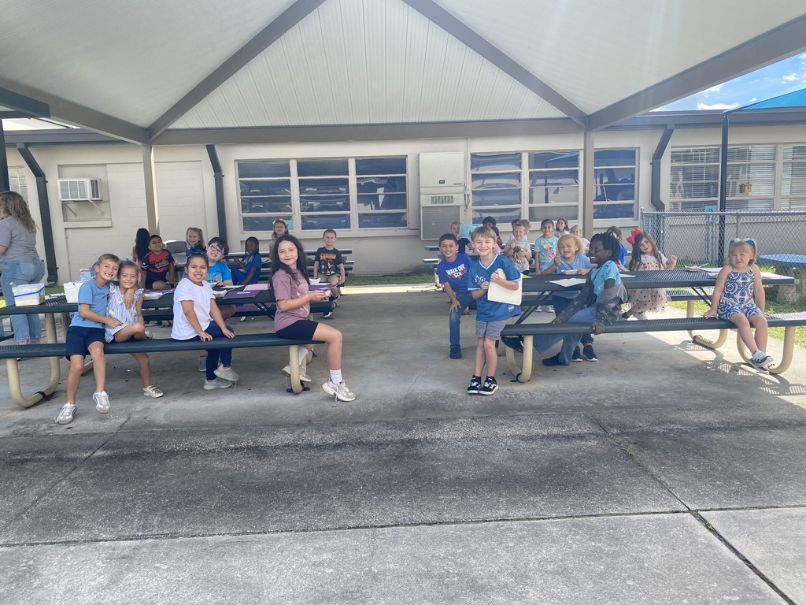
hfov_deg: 67.3
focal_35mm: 26
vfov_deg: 53.1
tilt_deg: -8.3
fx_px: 605
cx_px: 403
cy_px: 302
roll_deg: +1.9
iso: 32
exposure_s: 1/822
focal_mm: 4.25
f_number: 1.8
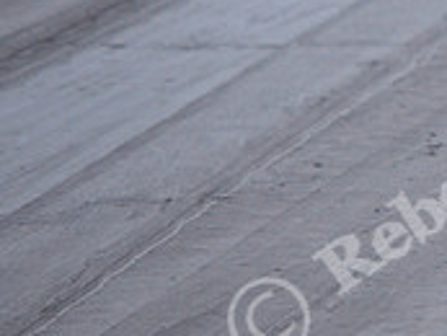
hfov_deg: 2.3
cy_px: 26
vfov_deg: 1.8
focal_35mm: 846
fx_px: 10927
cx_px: 729
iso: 1000
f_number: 5.3
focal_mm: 175
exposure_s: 1/1600
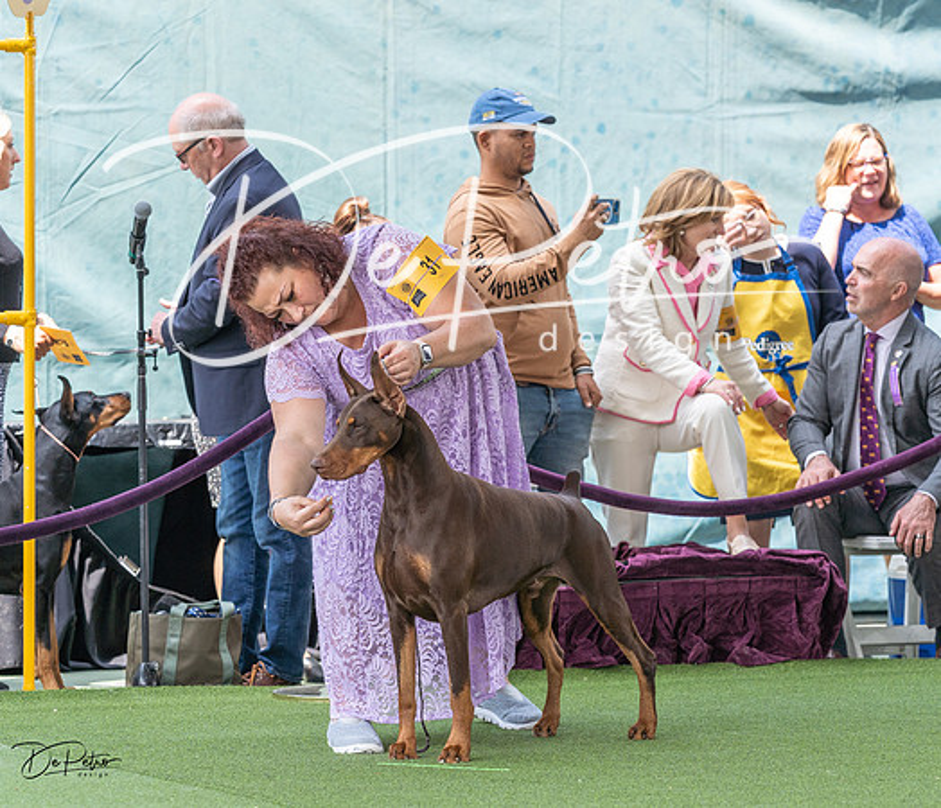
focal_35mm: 166
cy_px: 376
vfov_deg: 9.7
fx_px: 4762
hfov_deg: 11.3
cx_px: 540
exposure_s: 1/800
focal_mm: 121
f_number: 4.5
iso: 500
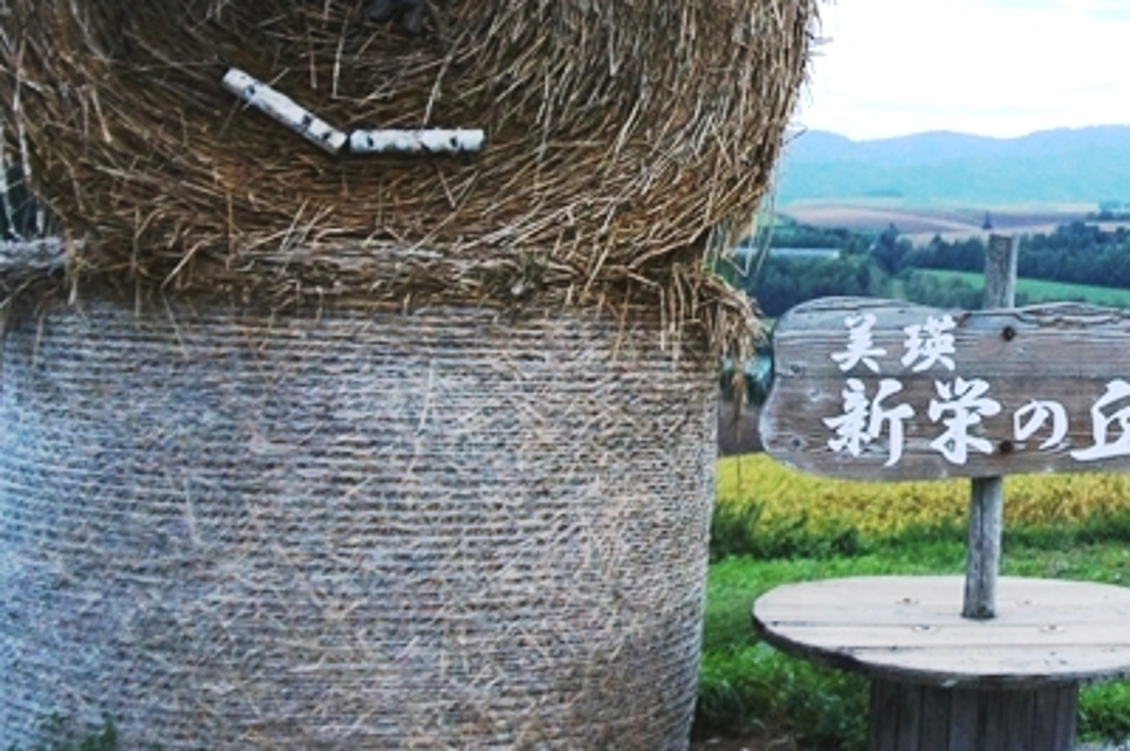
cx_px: 1037
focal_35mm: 69
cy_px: 217
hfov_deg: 28.1
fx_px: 2164
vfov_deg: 19.6
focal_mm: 23
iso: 1600
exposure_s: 1/80
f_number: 4
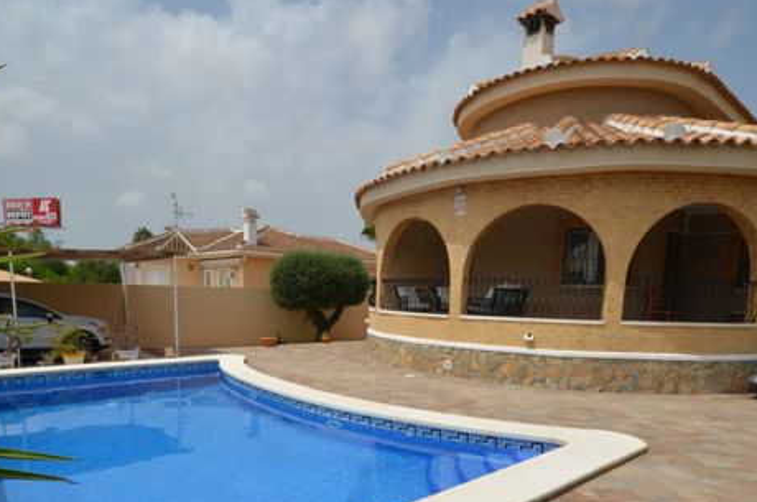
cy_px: 353
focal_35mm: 23
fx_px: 483
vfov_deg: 53.3
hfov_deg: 76.1
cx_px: 350
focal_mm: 10
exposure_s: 1/320
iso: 100
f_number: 9
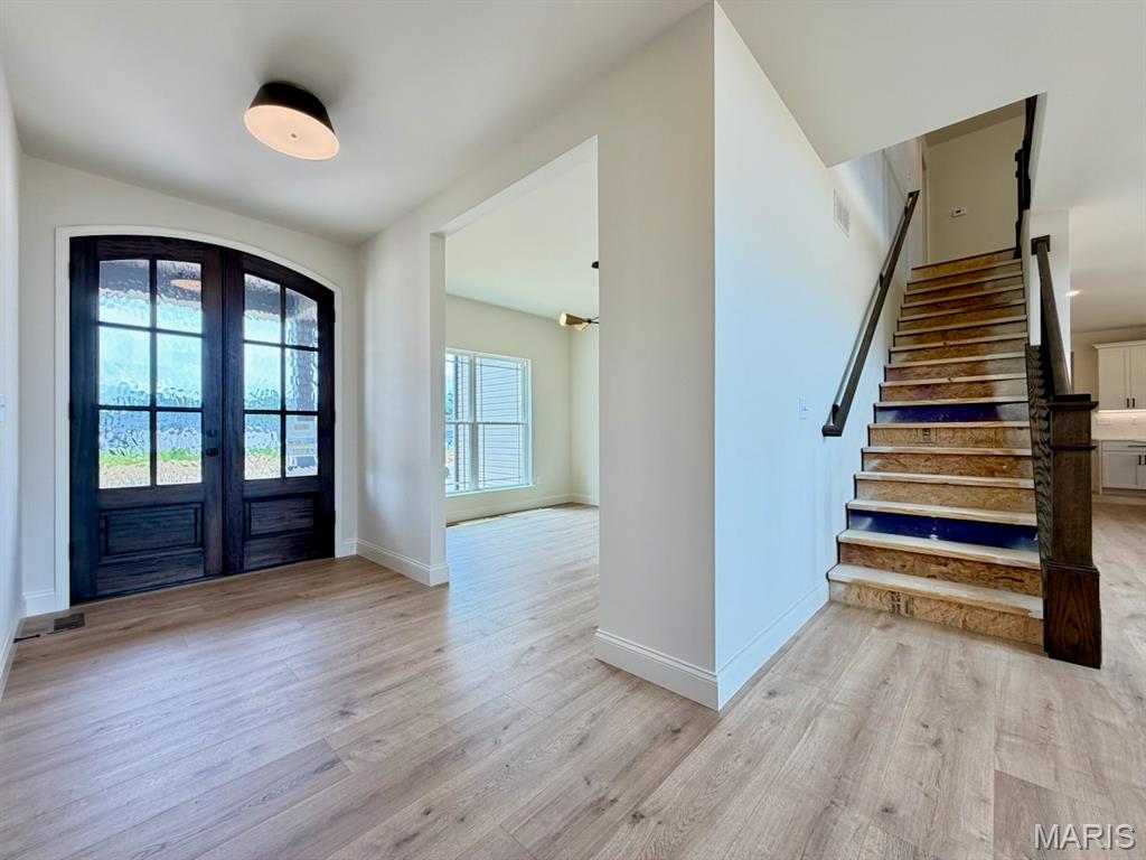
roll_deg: +0.3
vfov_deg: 85.7
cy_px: 430
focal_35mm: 14
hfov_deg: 102.1
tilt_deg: +0.2
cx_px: 573
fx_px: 463
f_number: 2.2
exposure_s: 1/120
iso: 125
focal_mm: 2.22
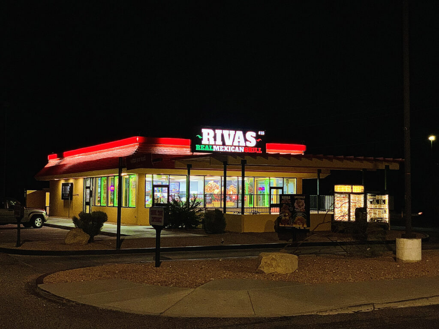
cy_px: 164
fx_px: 659
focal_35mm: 52
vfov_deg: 28.0
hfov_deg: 36.8
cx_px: 220
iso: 250
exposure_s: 1/49
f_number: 2.4
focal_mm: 6
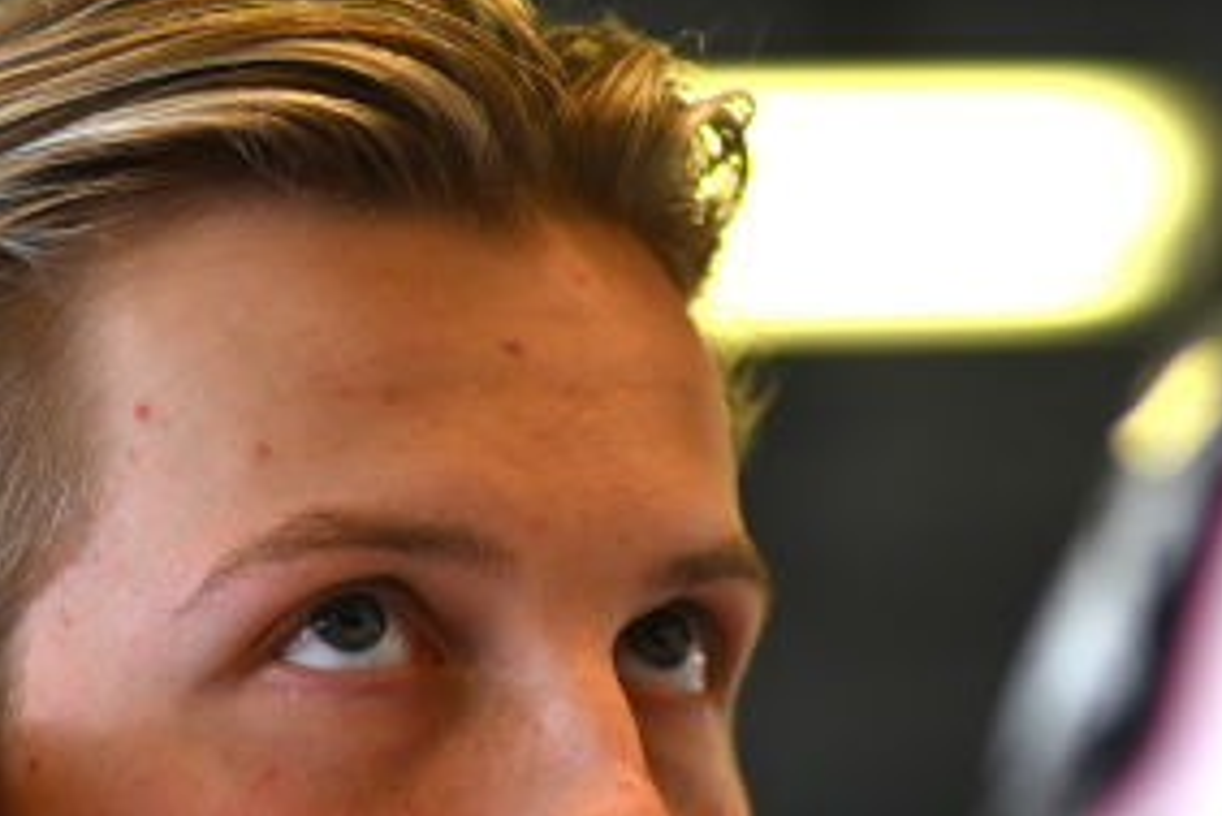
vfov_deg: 7.5
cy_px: 1189
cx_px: 548
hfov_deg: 11.4
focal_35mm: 181
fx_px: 6147
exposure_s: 1/800
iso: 500
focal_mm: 50
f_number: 1.4
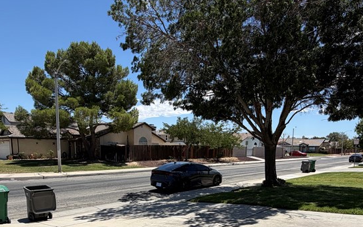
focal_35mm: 28
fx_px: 277
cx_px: 180
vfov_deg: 42.2
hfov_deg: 66.5
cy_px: 187
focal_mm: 2.22
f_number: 2.2
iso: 20
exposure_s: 1/1068
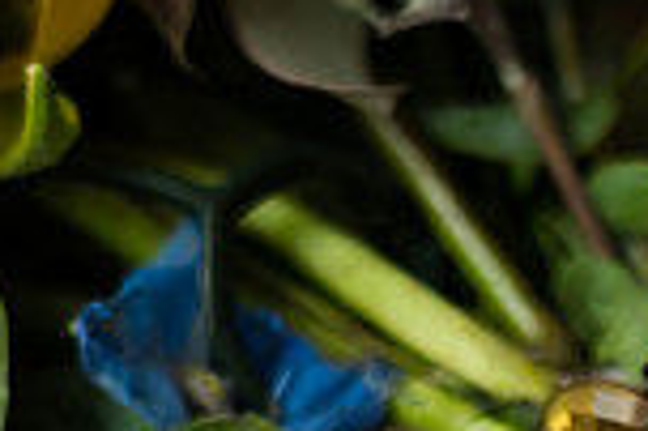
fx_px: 3165
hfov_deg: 11.6
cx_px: 610
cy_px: 685
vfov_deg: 7.6
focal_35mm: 176
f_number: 4
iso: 320
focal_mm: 46
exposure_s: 1/400
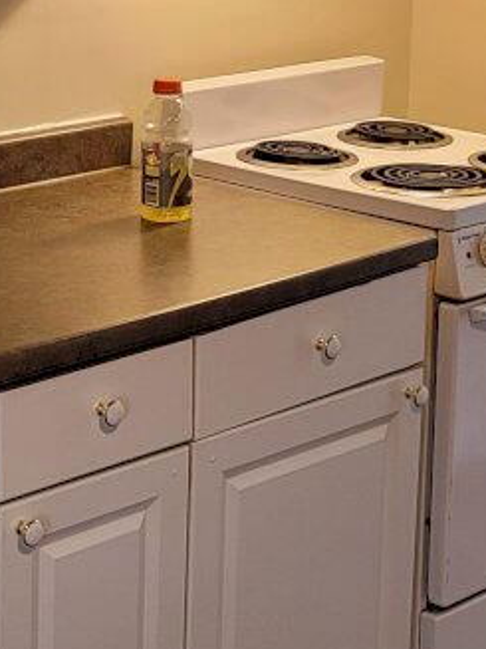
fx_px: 1911
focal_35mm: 102
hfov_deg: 14.5
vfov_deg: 19.1
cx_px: 206
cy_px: 160
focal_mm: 7
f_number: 1.8
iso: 250
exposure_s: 1/60
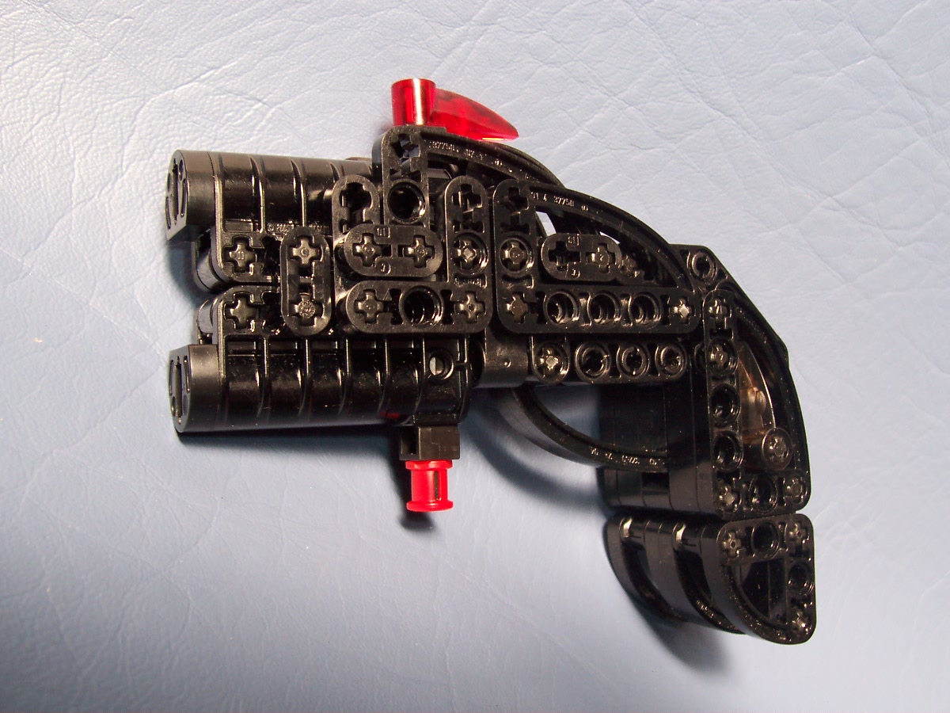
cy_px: 356
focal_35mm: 37
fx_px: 1015
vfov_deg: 38.7
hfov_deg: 50.1
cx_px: 475
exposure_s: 1/125
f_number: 2.8
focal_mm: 5.6
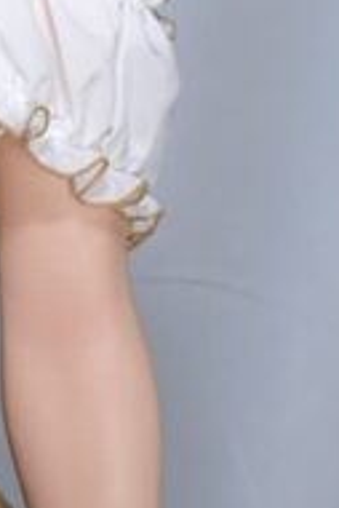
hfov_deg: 6.6
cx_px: -284
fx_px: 2848
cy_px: 59
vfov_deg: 10.1
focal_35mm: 202
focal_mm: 32
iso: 400
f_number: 4.2
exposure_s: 1/80
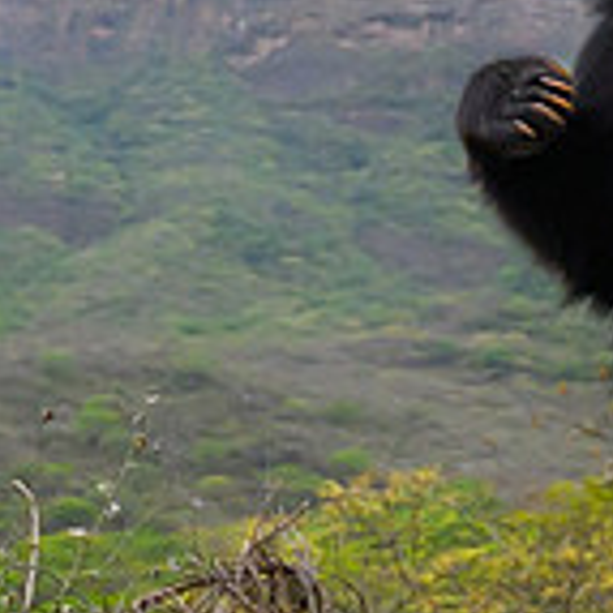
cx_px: 635
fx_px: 3025
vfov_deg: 11.4
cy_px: -18
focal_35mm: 151
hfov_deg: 11.4
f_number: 5.6
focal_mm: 35
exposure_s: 1/800
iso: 2000
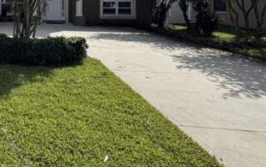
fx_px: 275
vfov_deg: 31.2
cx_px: -24
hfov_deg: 41.5
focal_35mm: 38
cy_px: 1
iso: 50
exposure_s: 1/2415
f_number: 2.2
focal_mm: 2.22
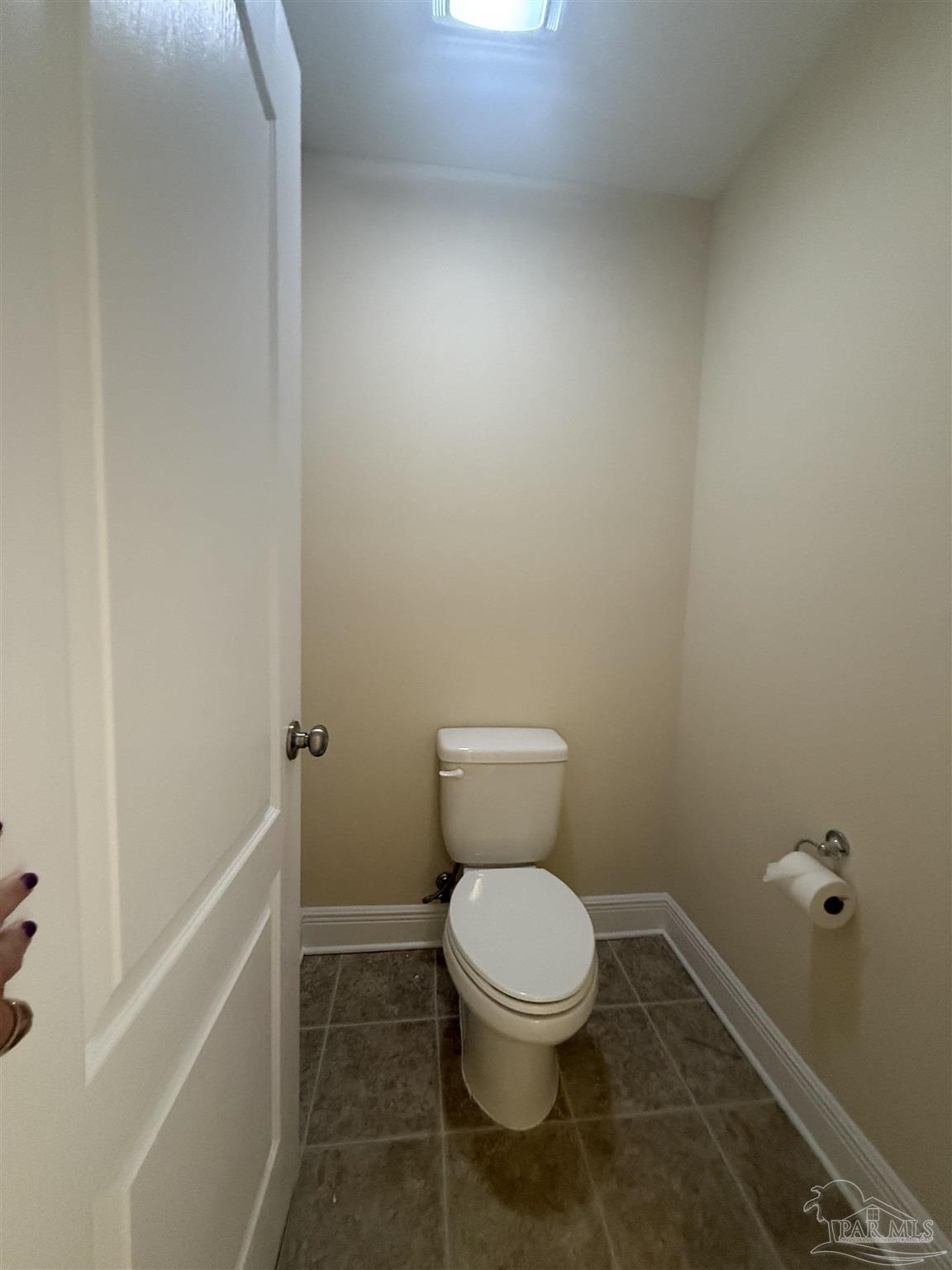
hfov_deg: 85.7
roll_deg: -3.2
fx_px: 513
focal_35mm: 14
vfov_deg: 102.1
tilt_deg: -3.4
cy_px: 635
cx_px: 476
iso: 640
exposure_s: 1/60
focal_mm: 2.22
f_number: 2.2
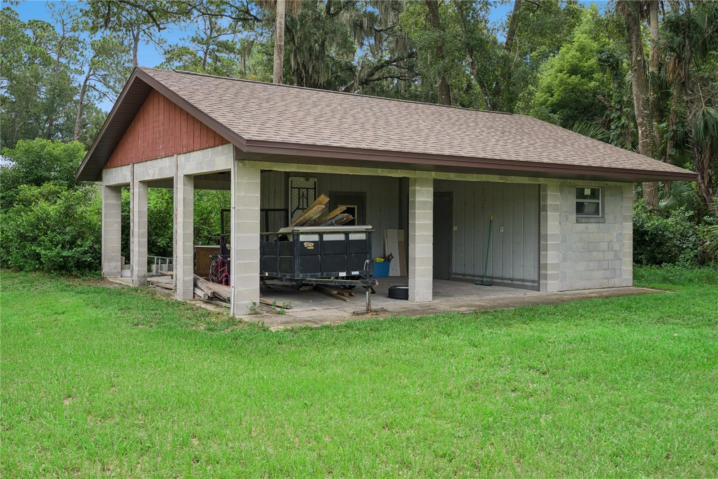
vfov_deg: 37.9
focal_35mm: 35
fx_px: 698
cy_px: 240
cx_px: 359
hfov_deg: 54.4
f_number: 10
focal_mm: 35
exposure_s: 1/50
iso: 100
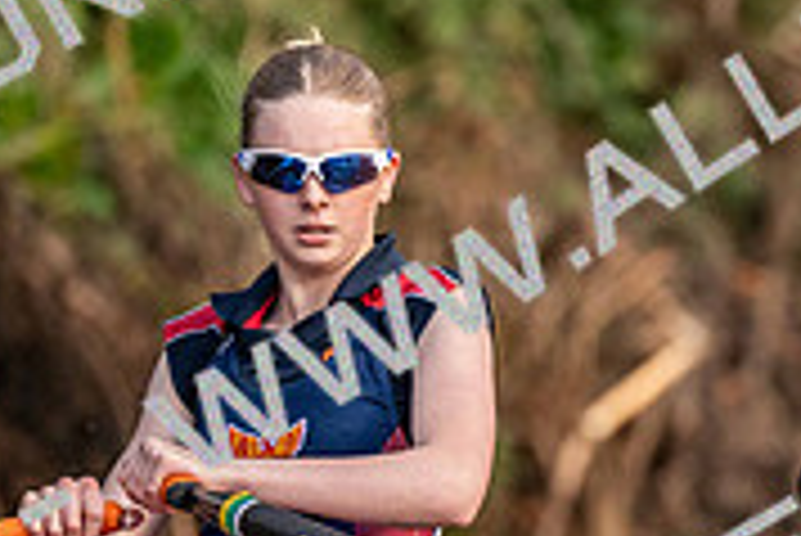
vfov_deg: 0.7
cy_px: 484
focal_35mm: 1952
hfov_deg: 1.1
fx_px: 43466
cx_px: 702
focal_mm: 600
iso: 1600
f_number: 4
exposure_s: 1/2500
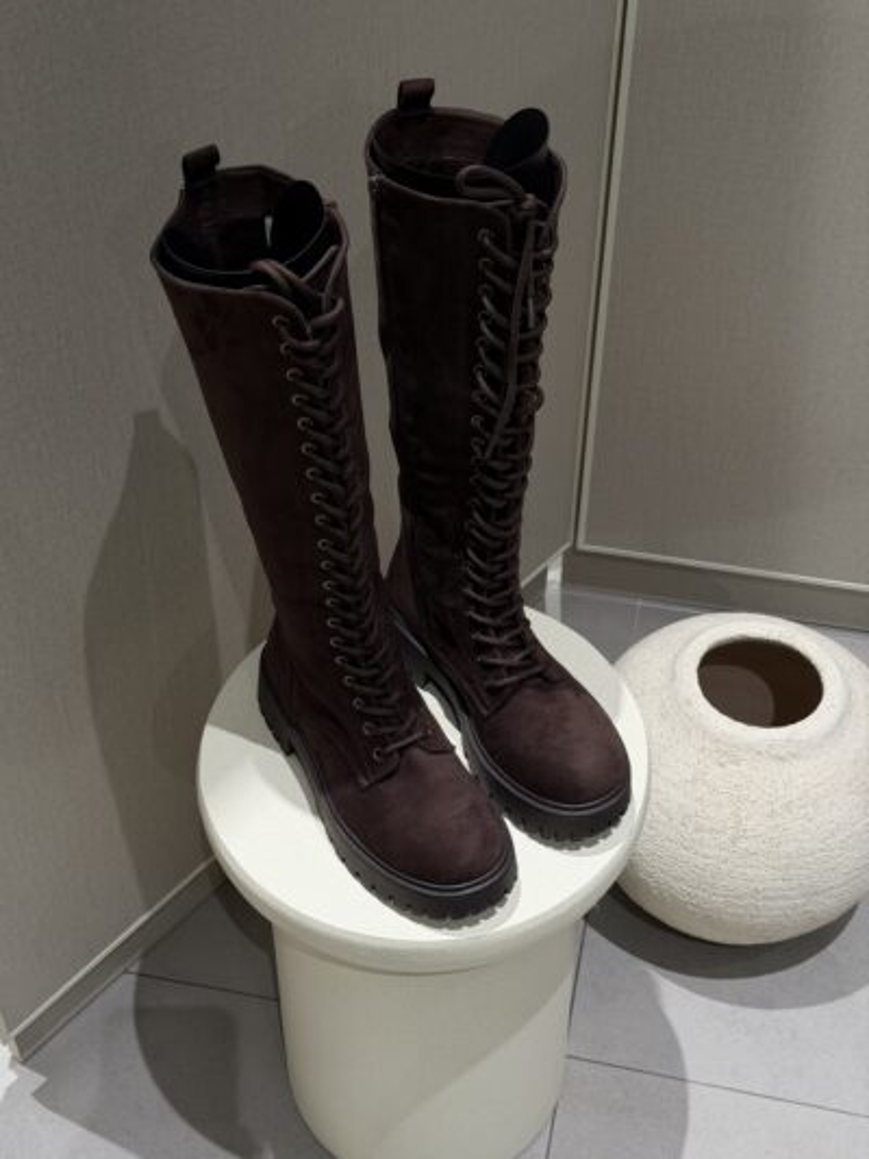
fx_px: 1606
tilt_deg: -46.0
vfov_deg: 39.6
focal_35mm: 48
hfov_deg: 30.3
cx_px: 434
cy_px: 580
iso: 80
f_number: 1.78
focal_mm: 6.76
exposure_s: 1/100
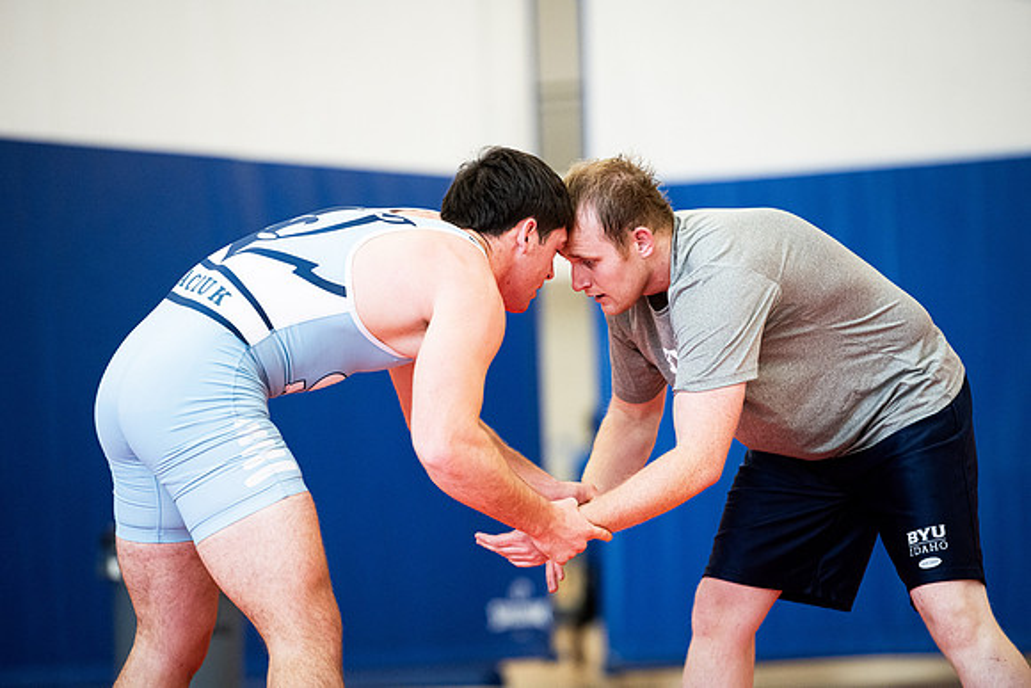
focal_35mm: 185
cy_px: 344
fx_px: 5299
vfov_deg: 7.4
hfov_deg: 11.1
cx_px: 516
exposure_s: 1/640
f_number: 2.8
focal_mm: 185
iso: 2500
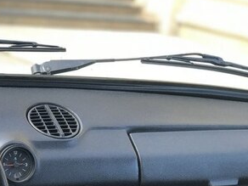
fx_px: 924
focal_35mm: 129
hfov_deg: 15.2
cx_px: 72
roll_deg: -7.2
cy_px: 199
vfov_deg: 11.3
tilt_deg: -16.1
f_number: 2.8
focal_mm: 6.6
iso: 64
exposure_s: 1/100
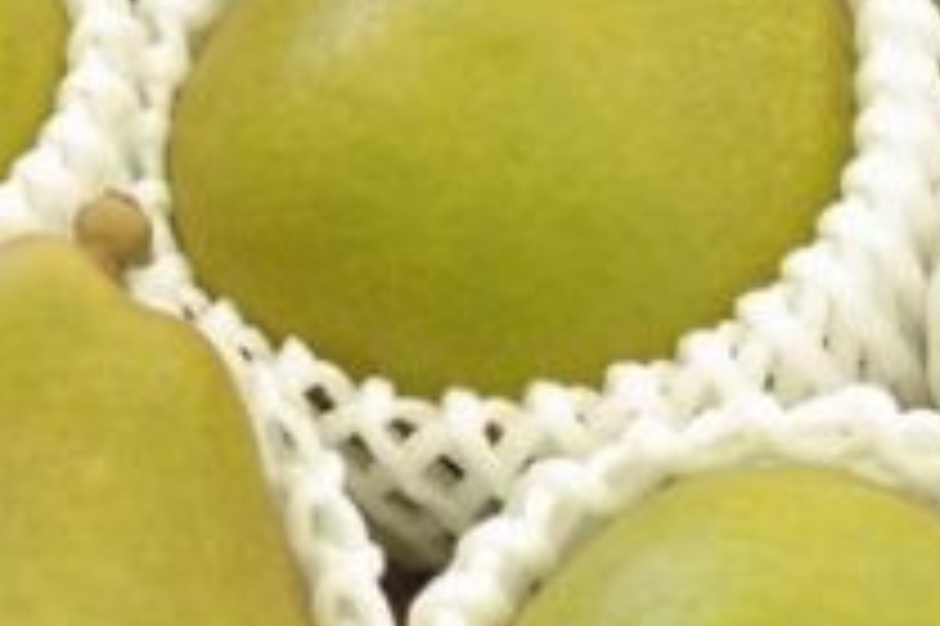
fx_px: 6001
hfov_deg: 9.0
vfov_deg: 6.0
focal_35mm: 230
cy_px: 203
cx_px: 355
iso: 100
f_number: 2.8
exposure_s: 1/60
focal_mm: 50
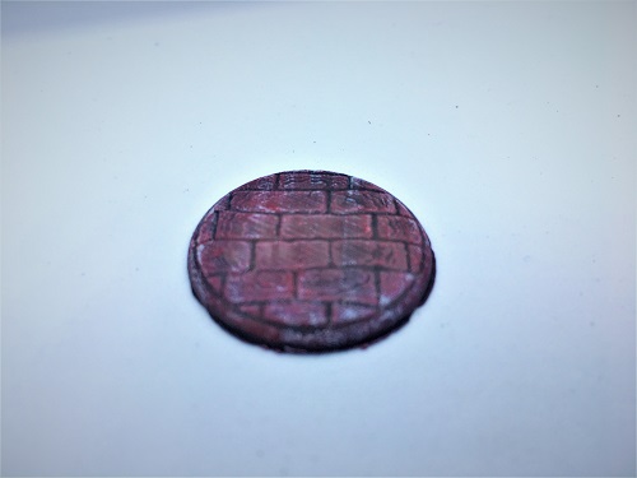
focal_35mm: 29
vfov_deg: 48.2
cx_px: 318
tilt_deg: -43.3
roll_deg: -1.2
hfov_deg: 61.7
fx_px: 534
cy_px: 239
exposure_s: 1/254
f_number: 2.2
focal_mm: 4.15
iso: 25
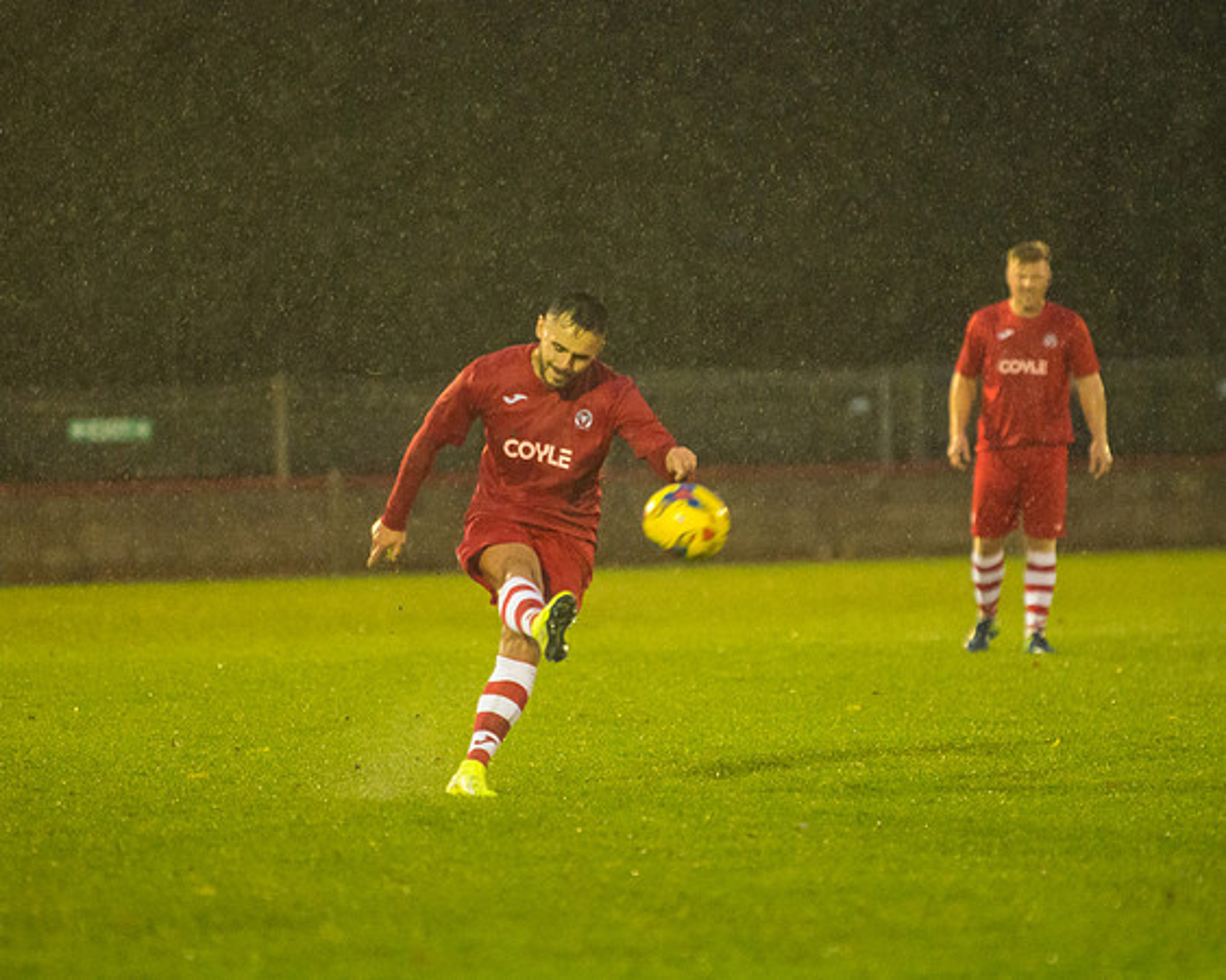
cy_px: 430
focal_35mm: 328
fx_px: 11889
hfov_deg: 5.9
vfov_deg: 4.7
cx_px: 679
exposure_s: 1/800
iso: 5000
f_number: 2.8
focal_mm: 200
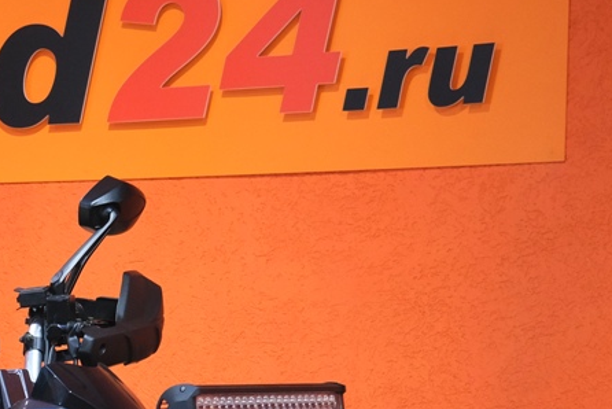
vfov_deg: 9.2
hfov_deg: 13.2
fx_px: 2501
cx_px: -305
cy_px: 495
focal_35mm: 147
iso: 1000
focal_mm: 27.5
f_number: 4
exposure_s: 1/60
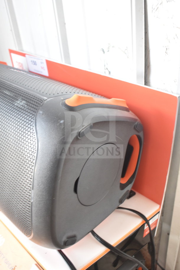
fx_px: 270
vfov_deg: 53.1
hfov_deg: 36.9
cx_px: 90
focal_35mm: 36
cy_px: 135
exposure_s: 1/40
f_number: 4
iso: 450
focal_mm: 24
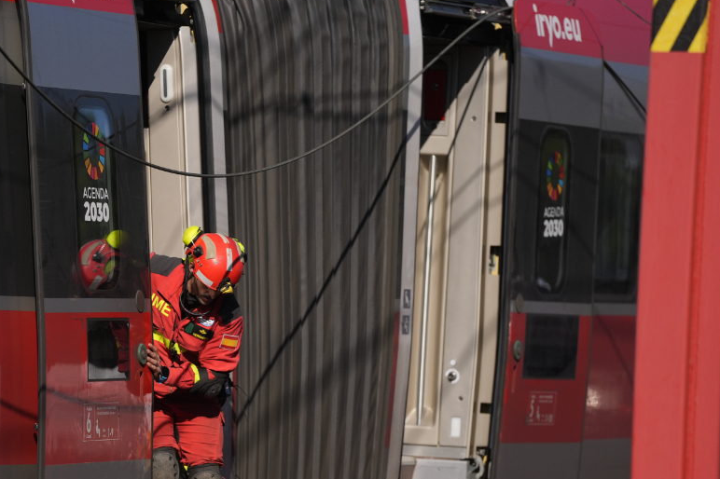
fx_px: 6217
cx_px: 264
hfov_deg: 6.6
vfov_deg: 4.4
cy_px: 366
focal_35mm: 311
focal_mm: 200
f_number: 2.8
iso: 400
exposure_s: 1/16000
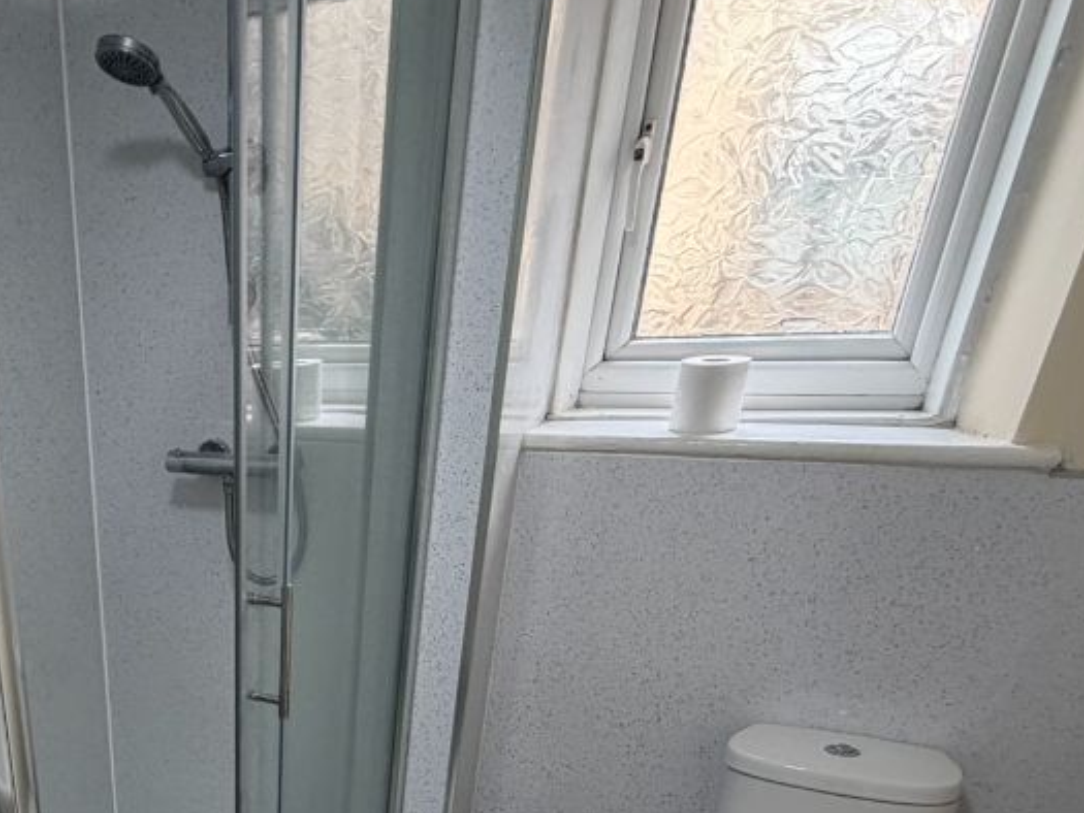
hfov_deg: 51.1
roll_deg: +4.4
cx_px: 136
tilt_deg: -30.7
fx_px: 1002
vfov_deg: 37.9
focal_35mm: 32
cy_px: 863
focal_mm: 2.22
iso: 200
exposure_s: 1/100
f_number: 2.2
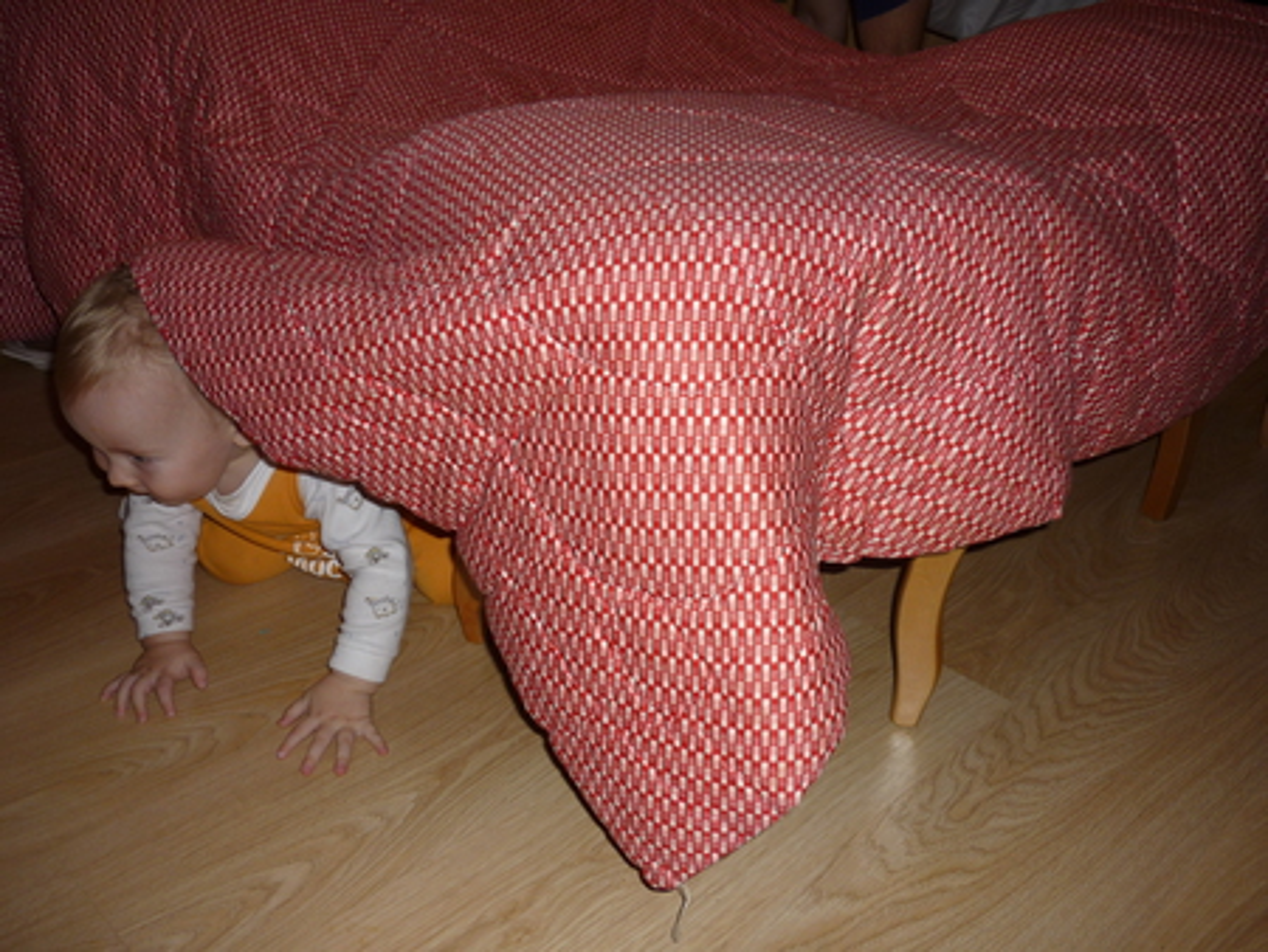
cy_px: 476
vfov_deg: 43.0
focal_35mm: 33
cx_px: 634
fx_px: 1209
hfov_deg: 55.3
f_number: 2.8
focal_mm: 5.5
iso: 100
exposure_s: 1/30
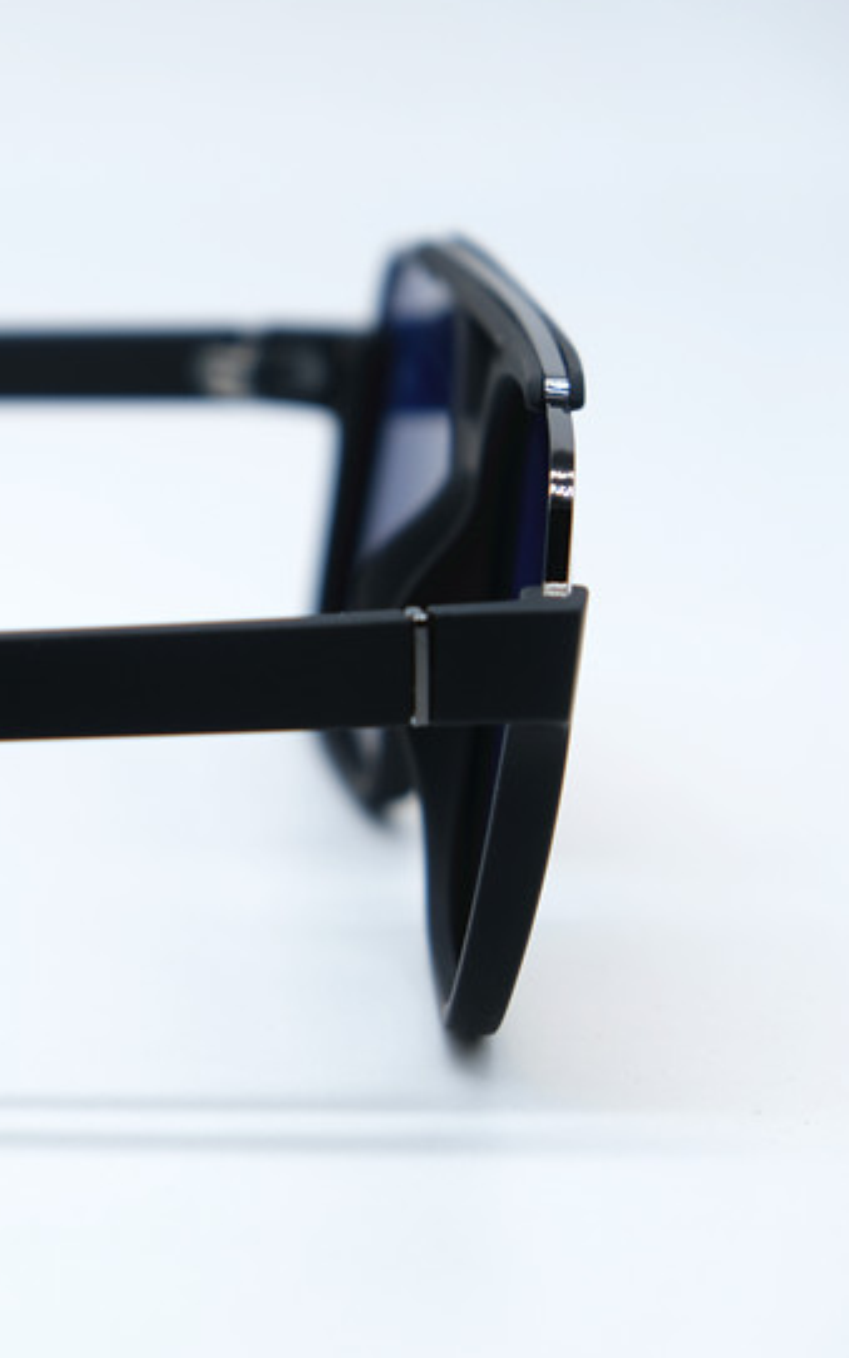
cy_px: 717
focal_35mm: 156
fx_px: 5772
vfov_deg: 13.4
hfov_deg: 8.3
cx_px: -351
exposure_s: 1/160
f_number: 4.5
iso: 160
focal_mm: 55
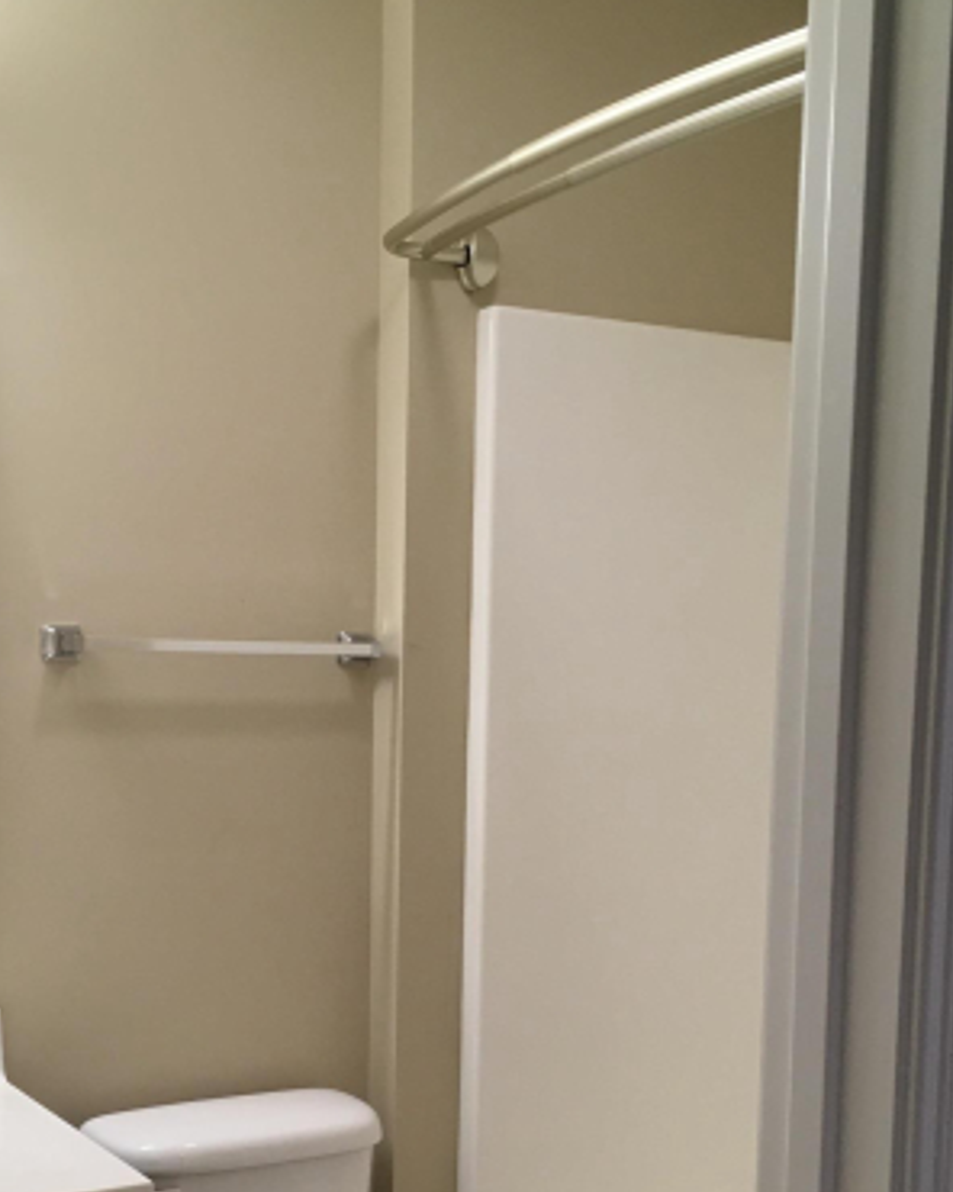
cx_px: 402
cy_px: 900
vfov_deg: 35.8
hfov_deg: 29.6
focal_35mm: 51
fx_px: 1798
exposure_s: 1/30
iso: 40
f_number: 2.2
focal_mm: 4.15
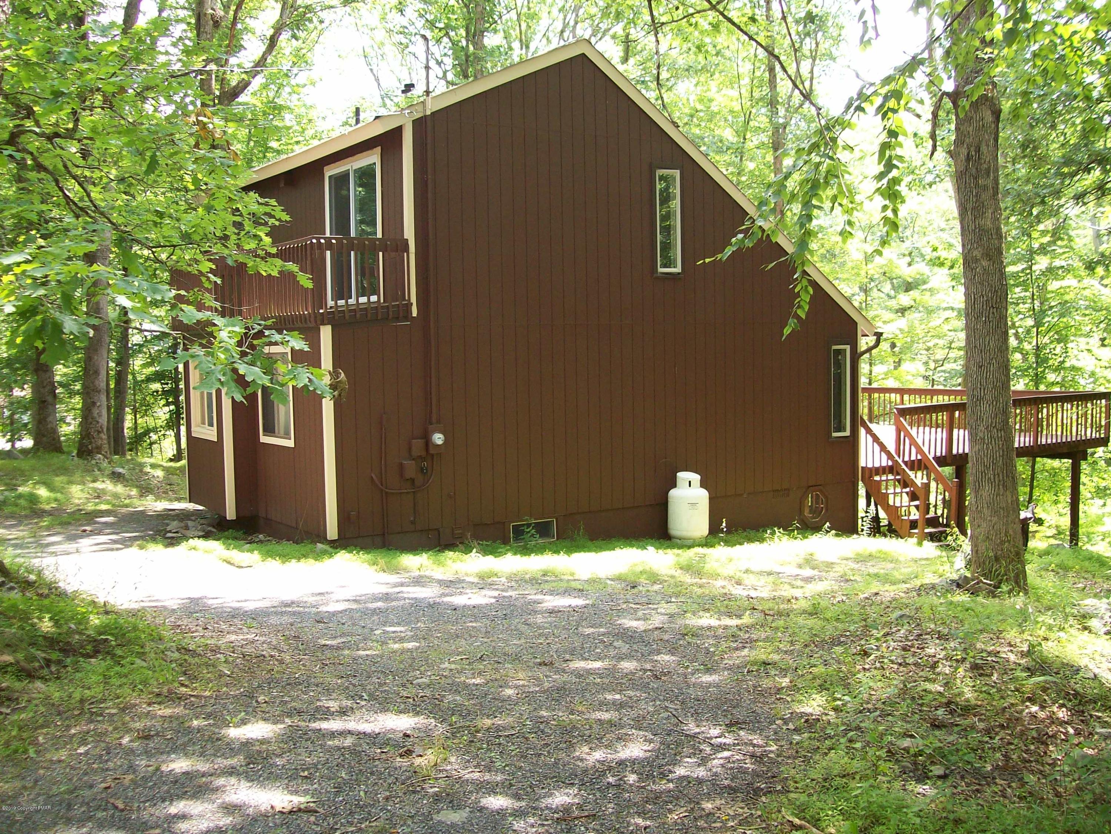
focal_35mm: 36
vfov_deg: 39.7
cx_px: 556
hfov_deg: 51.4
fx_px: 1155
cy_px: 417
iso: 80
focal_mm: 6
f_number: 2.7
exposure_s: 1/65.2
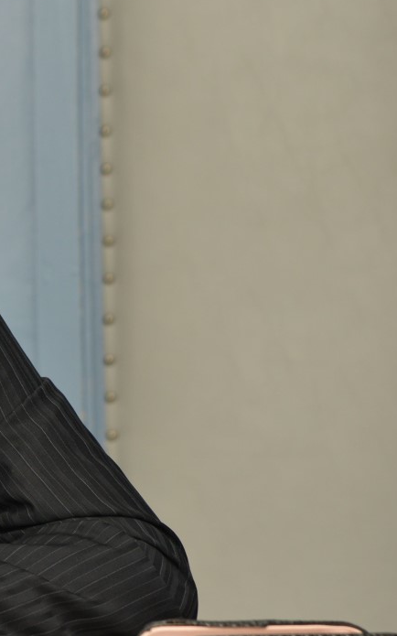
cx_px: -331
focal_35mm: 285
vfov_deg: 7.4
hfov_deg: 4.6
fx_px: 4937
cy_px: 275
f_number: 5.6
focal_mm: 120
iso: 640
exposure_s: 1/200
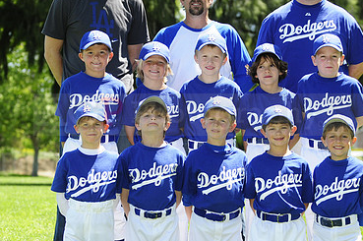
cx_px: 199
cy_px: 107
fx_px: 1662
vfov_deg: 8.3
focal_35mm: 165
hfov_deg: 12.5
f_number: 4
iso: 200
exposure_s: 1/640
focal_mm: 70
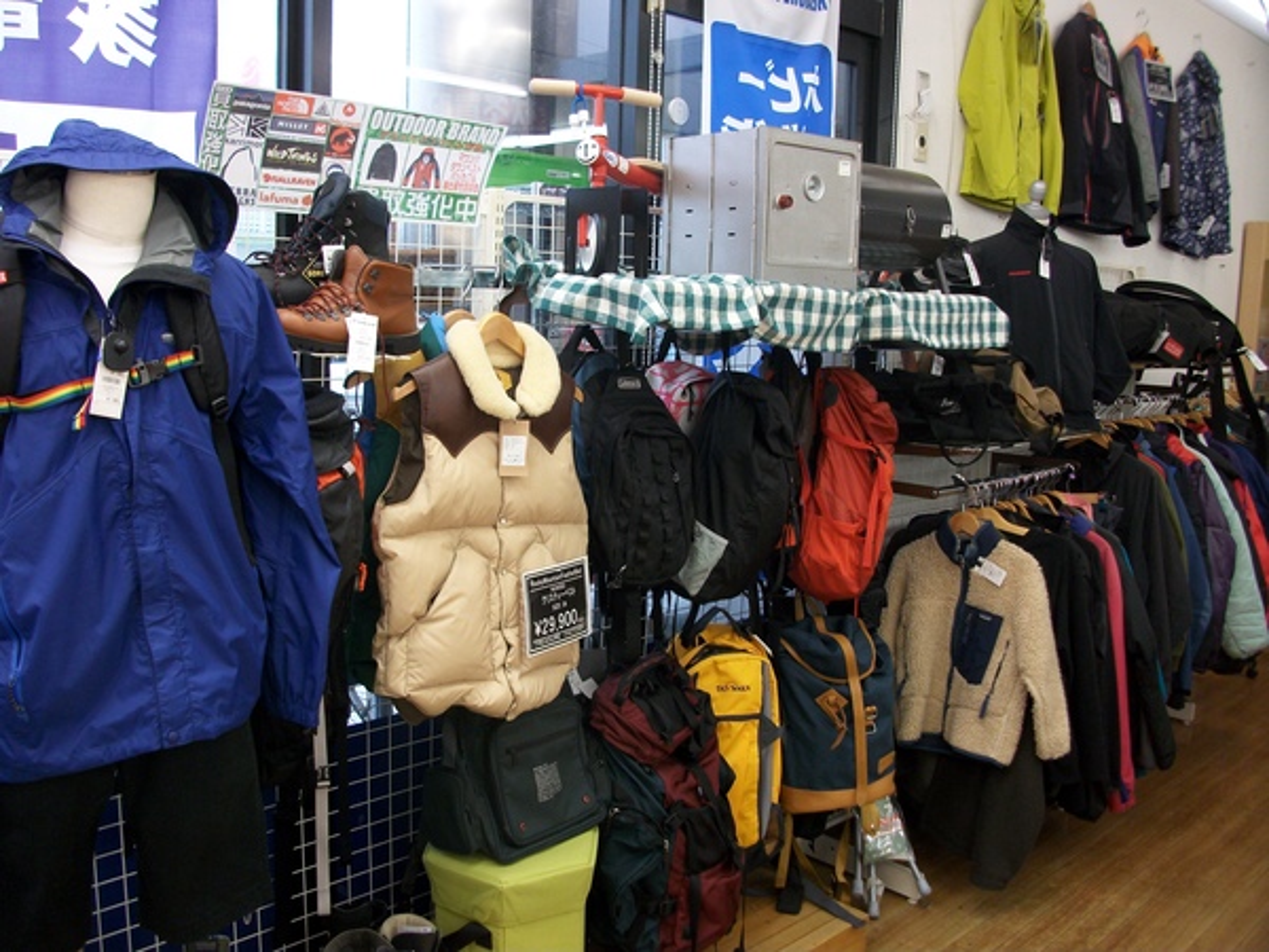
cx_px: 634
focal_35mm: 31
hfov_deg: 58.4
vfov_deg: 45.4
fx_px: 1136
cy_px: 476
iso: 139
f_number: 2.9
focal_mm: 5.7
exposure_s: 1/40
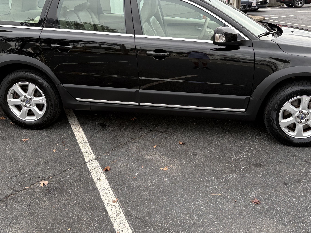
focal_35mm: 39
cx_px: 157
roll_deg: +1.4
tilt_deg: -19.0
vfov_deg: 36.8
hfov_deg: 47.9
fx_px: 350
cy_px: 113
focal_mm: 5.96
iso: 50
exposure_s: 1/181
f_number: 1.6
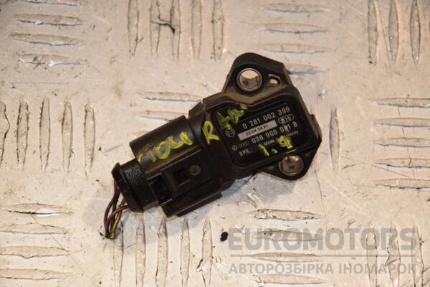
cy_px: 144
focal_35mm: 158
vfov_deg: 8.7
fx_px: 1881
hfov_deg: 13.0
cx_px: 215
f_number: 7.1
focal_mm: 105
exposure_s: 1/200
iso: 800
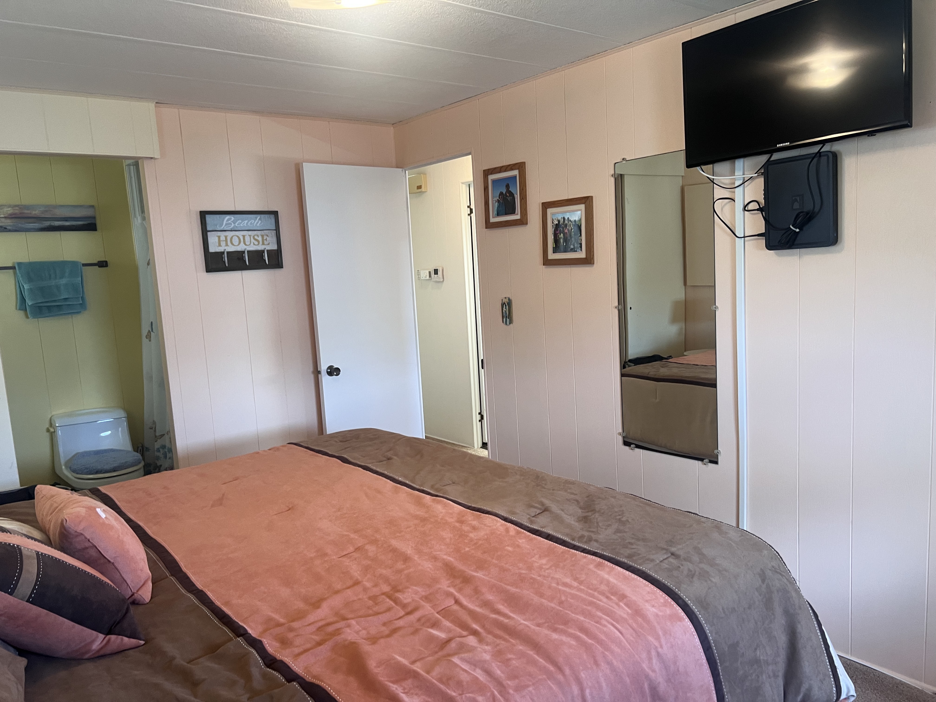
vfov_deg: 53.1
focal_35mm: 26
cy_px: 351
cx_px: 468
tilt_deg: -9.2
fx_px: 703
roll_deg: +3.1
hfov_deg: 67.3
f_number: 1.5
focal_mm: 5.7
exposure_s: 1/60
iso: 125
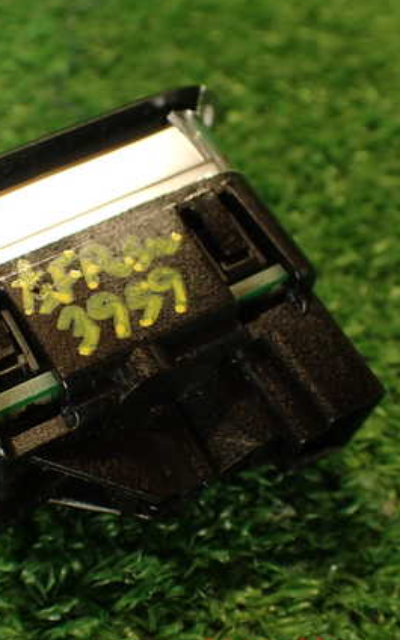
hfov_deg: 26.5
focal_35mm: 48
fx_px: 837
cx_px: 94
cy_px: 334
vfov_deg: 41.8
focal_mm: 5.79
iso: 200
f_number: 2.4
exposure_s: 1/30
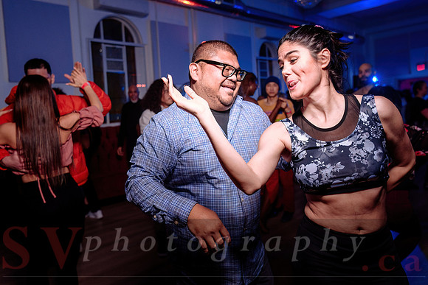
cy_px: 120
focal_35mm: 28
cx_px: 214
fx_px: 331
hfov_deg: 65.8
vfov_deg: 46.6
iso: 1000
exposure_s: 1/125
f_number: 2.8
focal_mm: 24
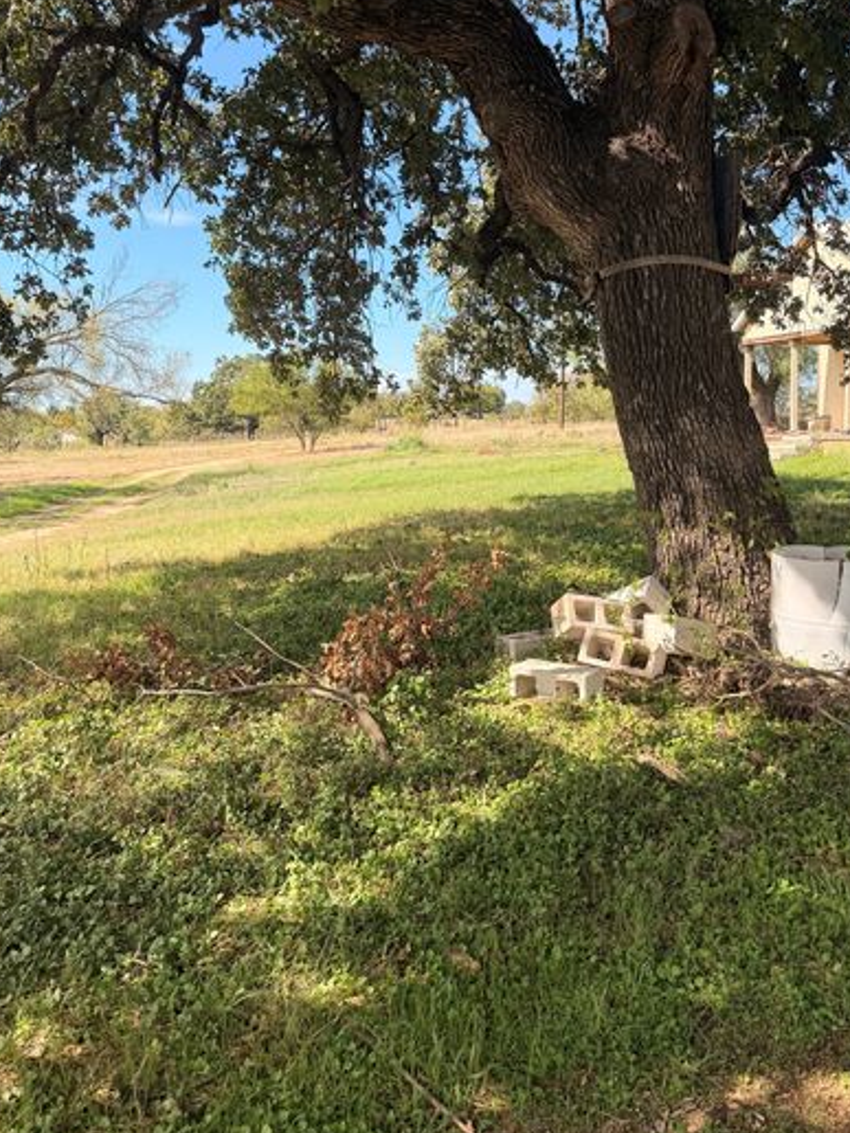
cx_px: 444
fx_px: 1015
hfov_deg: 45.4
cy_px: 486
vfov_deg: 58.1
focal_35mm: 31
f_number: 1.78
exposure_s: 1/1618
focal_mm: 6.76
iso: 80
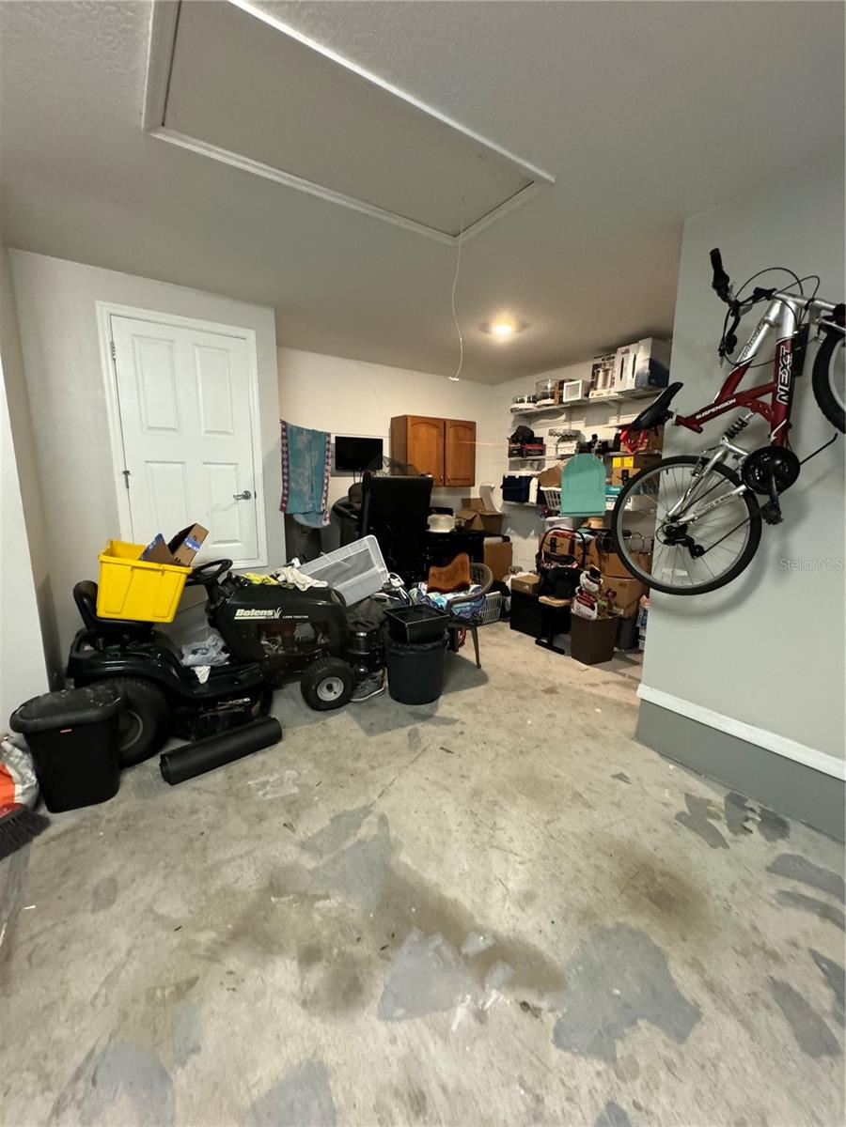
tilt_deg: -10.3
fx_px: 456
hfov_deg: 85.7
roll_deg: -0.8
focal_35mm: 14
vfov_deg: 102.1
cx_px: 423
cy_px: 564
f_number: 2.2
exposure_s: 1/60
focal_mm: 2.22
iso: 1000
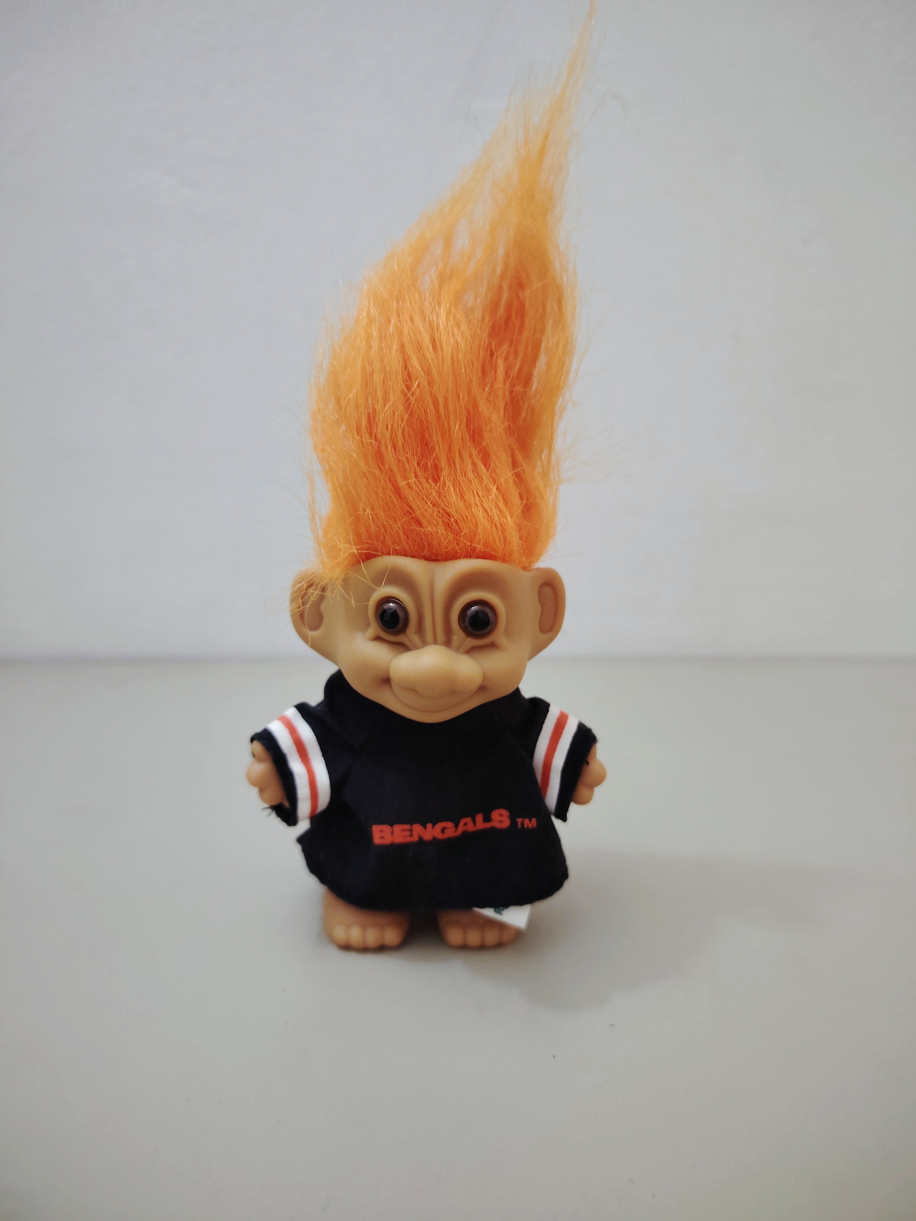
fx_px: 847
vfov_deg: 71.6
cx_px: 458
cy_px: 610
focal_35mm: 24
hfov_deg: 56.8
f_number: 1.75
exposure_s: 1/50
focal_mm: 5.25
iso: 1250
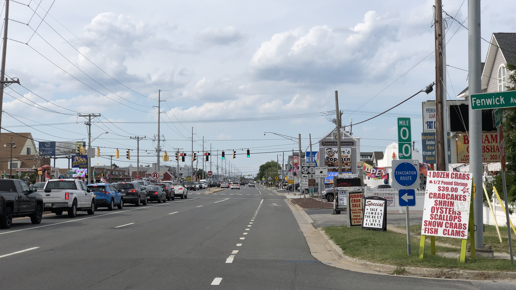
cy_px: 108
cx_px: 259
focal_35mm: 57
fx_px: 780
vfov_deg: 21.0
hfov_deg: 36.6
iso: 16
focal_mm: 6
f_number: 2.4
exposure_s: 1/1675
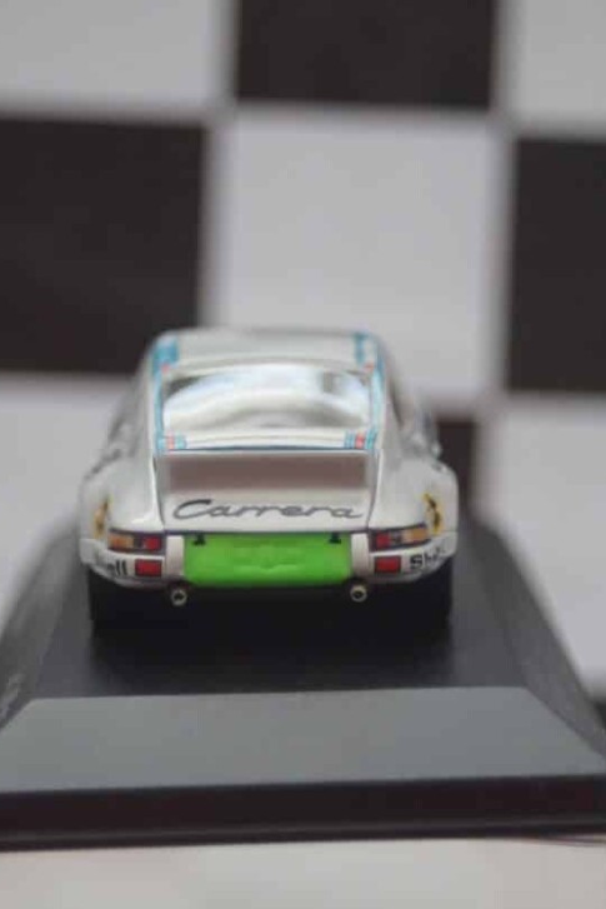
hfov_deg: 10.6
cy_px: 471
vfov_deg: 15.8
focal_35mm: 130
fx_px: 3281
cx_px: 249
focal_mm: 70
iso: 2000
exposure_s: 1/160
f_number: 5.6
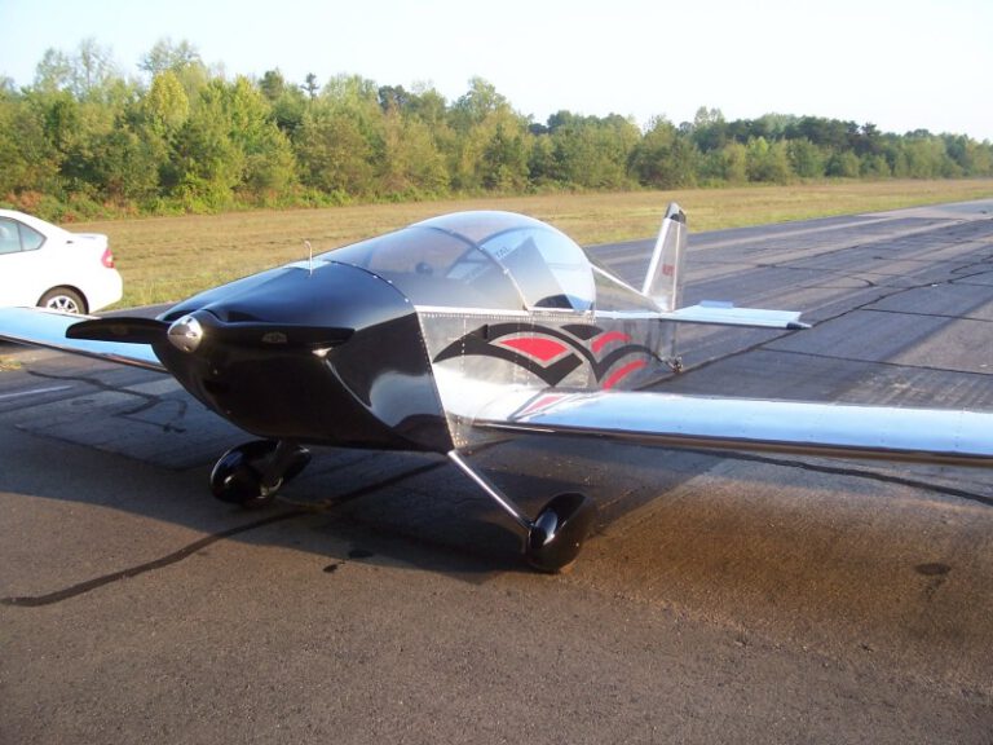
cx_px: 496
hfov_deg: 54.0
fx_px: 975
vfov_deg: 41.8
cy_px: 372
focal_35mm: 34
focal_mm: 5.6
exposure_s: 1/180
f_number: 2.7
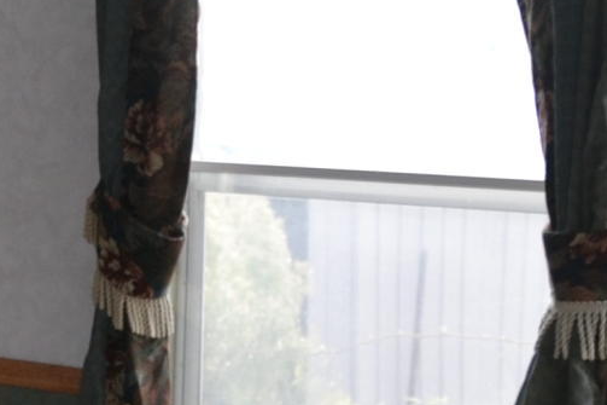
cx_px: -881
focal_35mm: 161
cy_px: 118
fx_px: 2714
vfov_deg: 8.5
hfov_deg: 10.8
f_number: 4
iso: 180
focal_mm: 18
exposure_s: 1/125
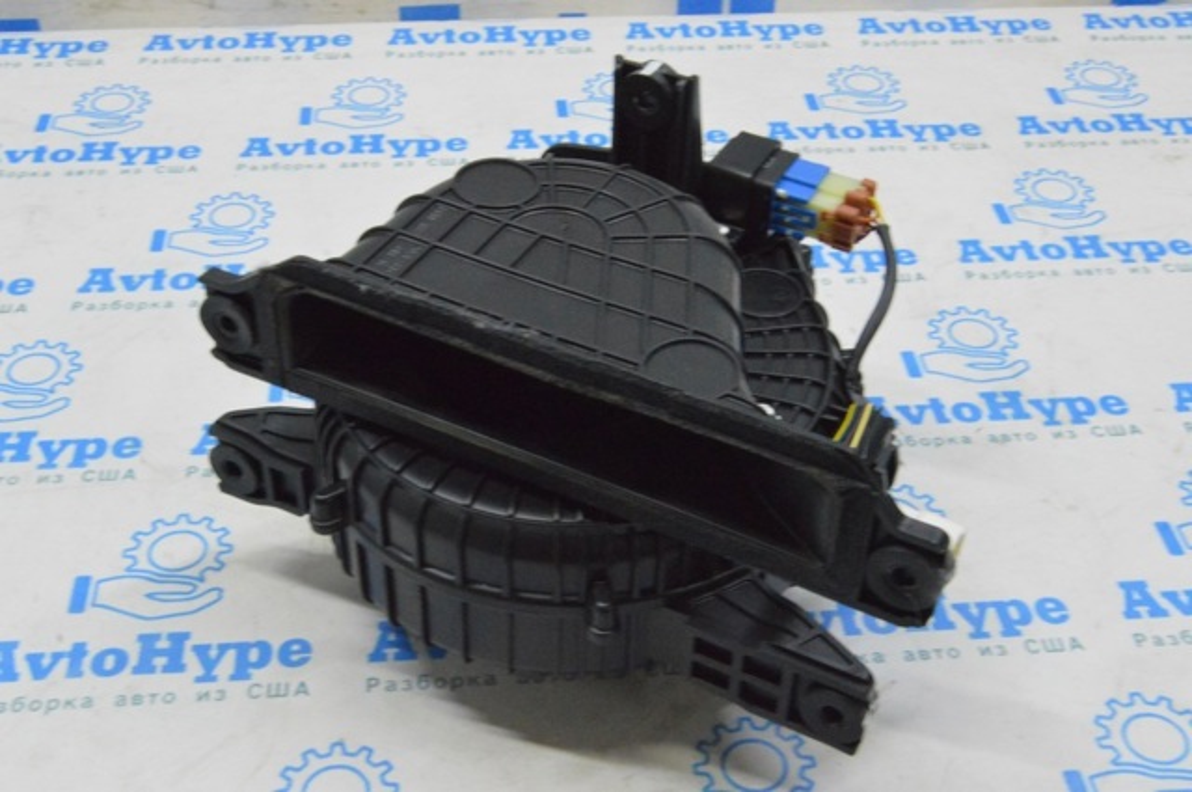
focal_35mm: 46
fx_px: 1538
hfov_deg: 42.4
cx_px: 596
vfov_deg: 28.9
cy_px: 396
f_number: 20
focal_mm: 31
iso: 6400
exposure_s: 1/20
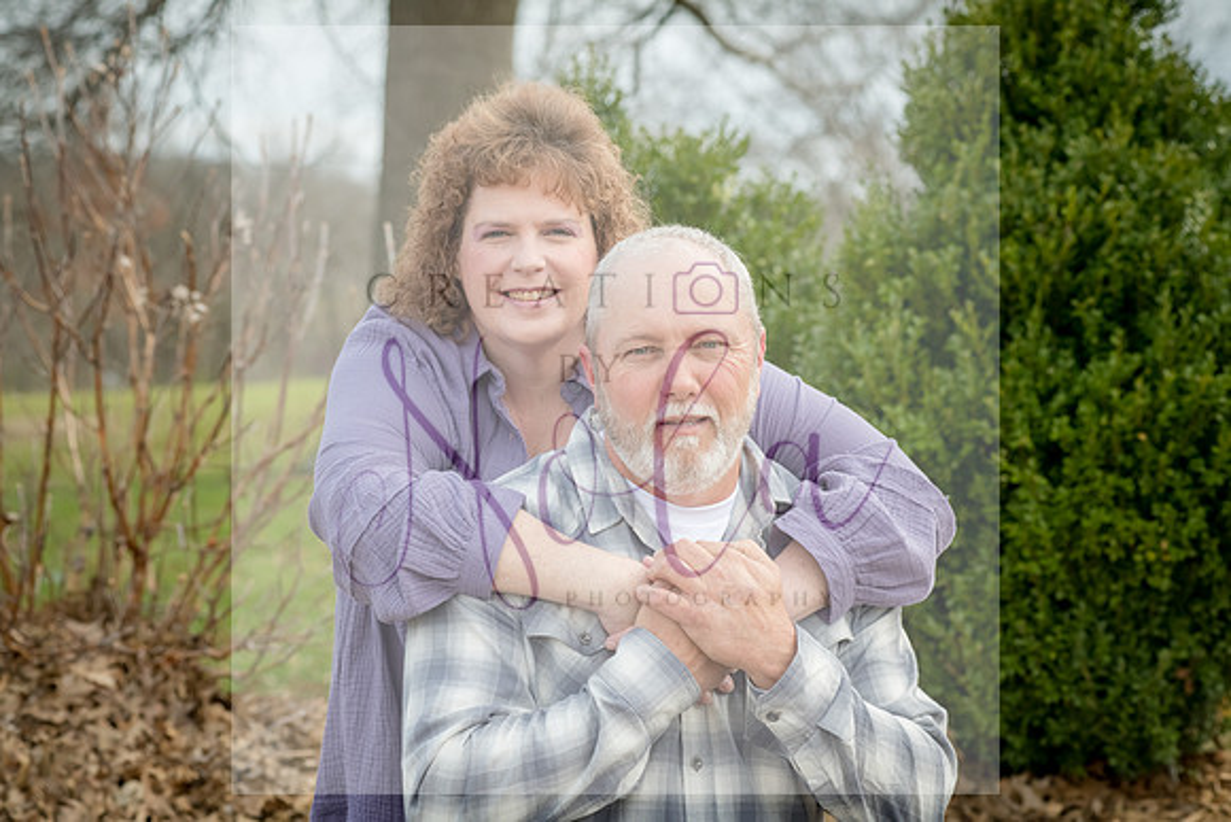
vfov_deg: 13.7
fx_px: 3420
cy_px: 411
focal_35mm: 100
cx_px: 616
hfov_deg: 20.4
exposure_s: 1/500
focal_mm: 100
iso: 400
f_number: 7.1
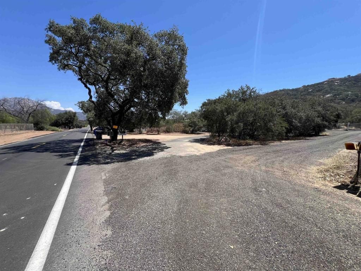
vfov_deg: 89.9
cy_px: 136
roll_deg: -0.5
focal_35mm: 13
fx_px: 136
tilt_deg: -5.5
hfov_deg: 106.2
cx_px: 180
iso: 32
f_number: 1.8
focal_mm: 1.57
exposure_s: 1/1096
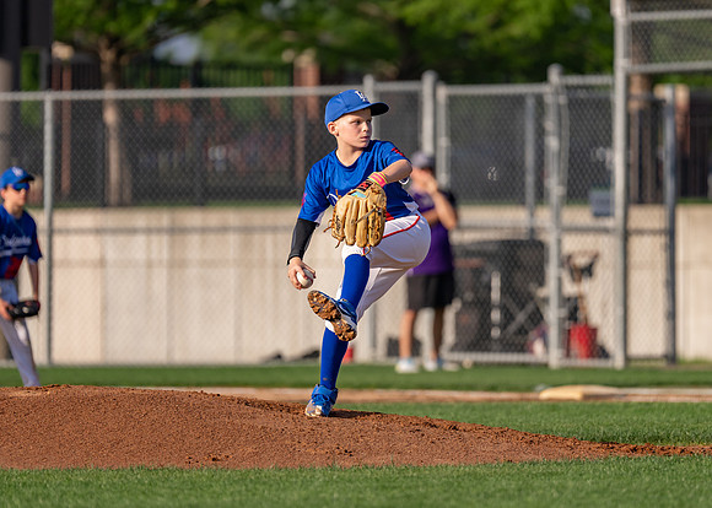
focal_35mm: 301
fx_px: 6084
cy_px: 214
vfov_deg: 4.8
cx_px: 405
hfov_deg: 6.7
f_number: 2.8
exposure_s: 1/4000
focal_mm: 200
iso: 250
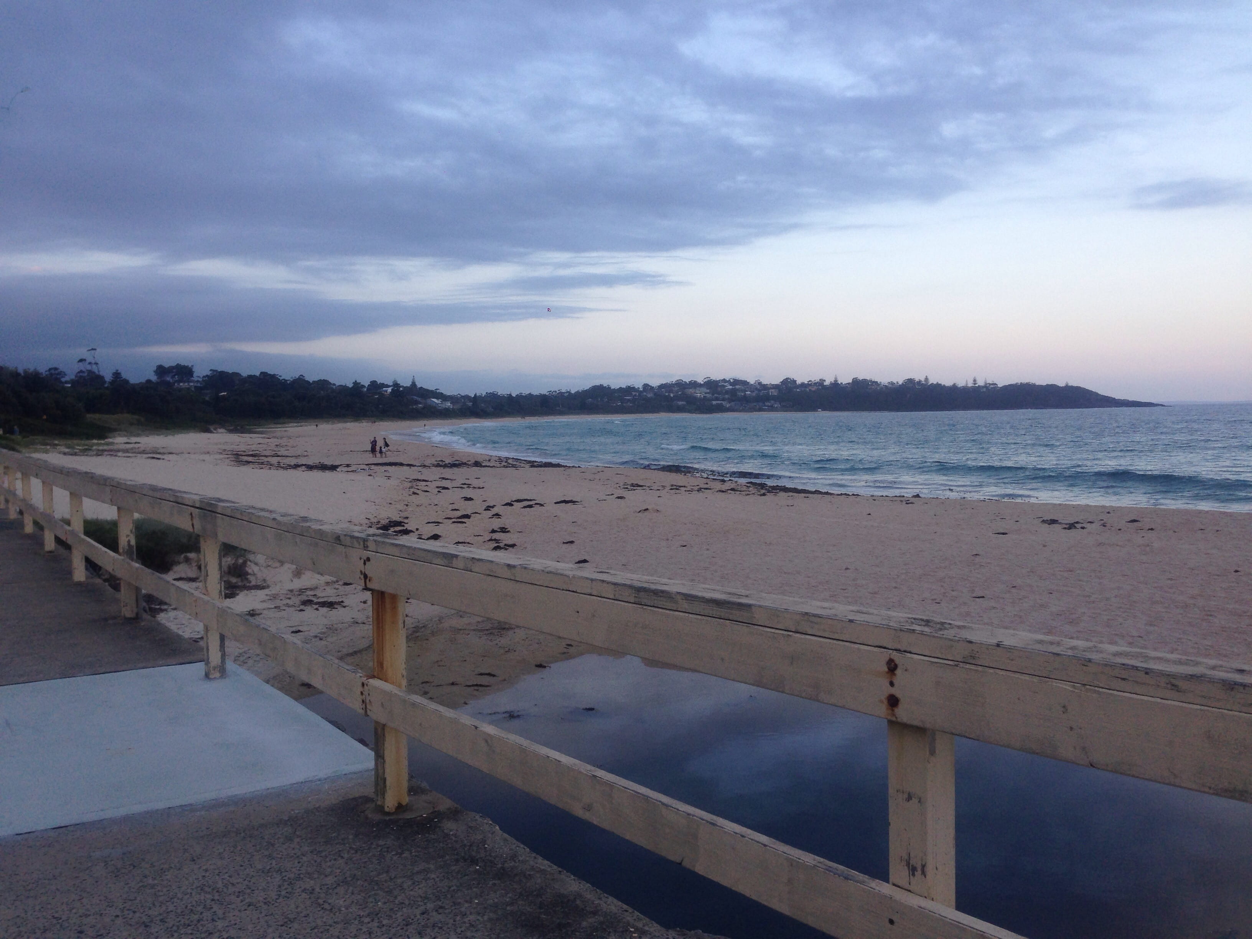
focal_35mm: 33
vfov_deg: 42.9
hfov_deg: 55.4
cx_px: 626
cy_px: 470
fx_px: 1194
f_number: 2.4
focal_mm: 4.12
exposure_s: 1/258
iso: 50
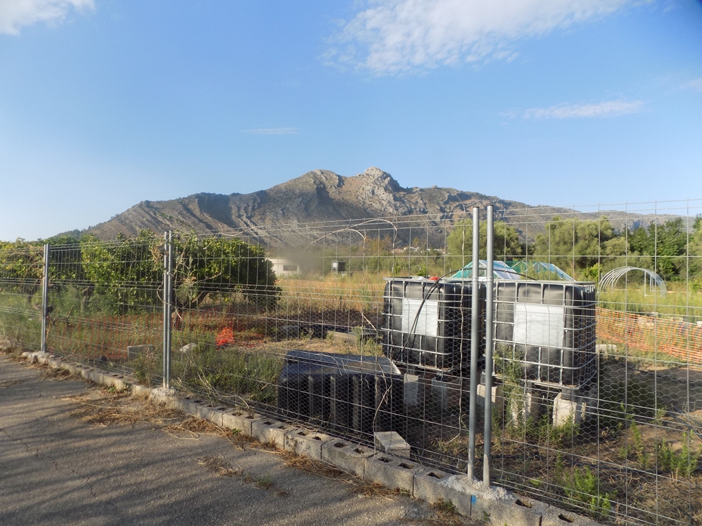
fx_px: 466
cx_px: 351
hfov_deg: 73.9
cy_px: 263
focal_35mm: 23
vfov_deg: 58.9
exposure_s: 1/800
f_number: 3.1
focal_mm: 4
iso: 80
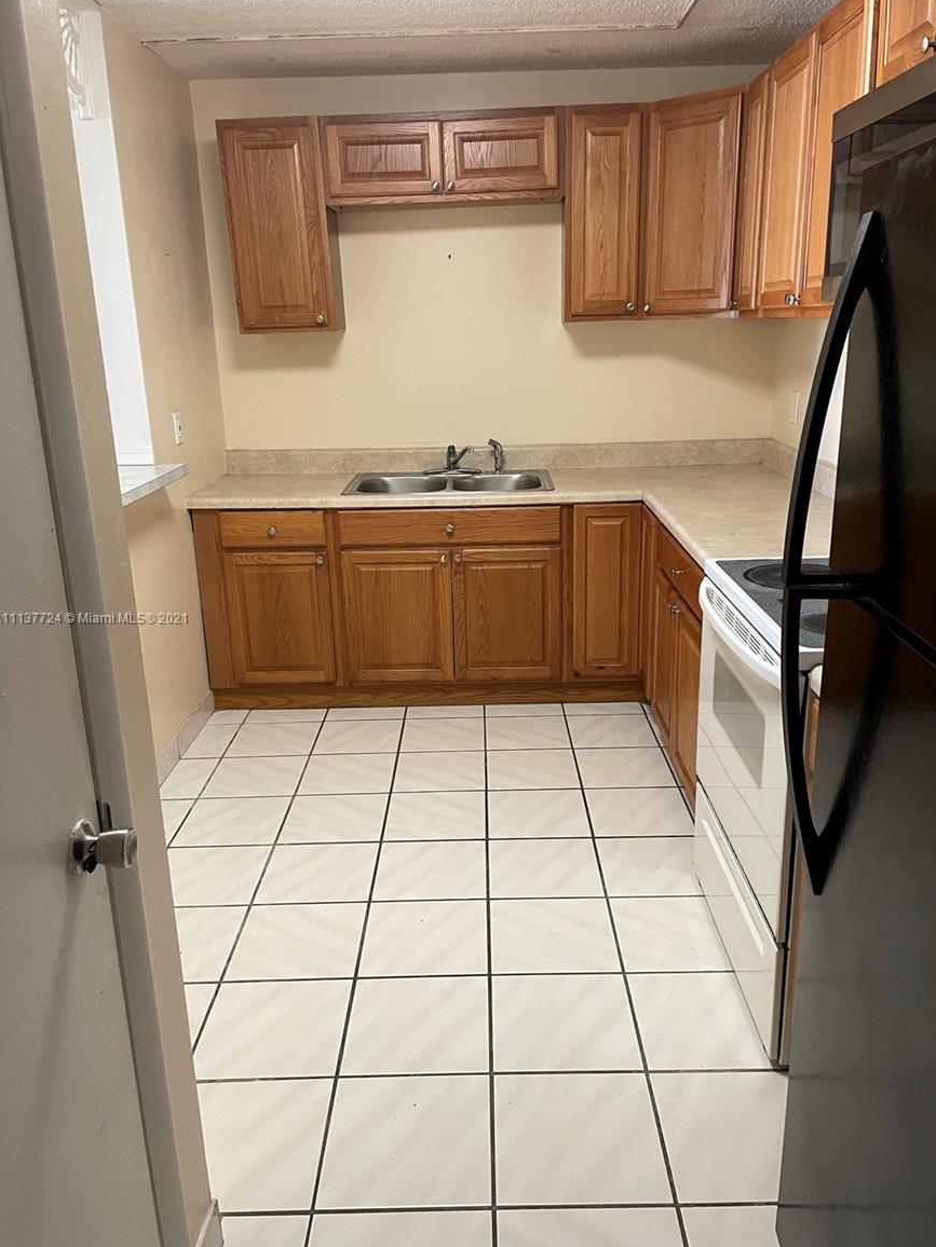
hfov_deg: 51.4
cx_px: 476
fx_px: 973
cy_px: 619
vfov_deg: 65.3
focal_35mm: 27
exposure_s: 1/60
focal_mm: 4.2
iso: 160
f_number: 1.6
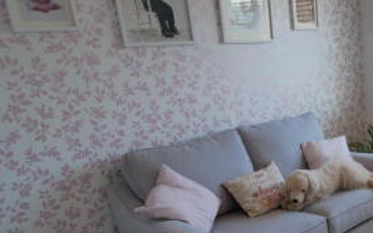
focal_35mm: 41
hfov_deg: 42.4
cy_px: 190
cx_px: 363
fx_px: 417
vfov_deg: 30.4
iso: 200
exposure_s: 1/60
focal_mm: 9
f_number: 4
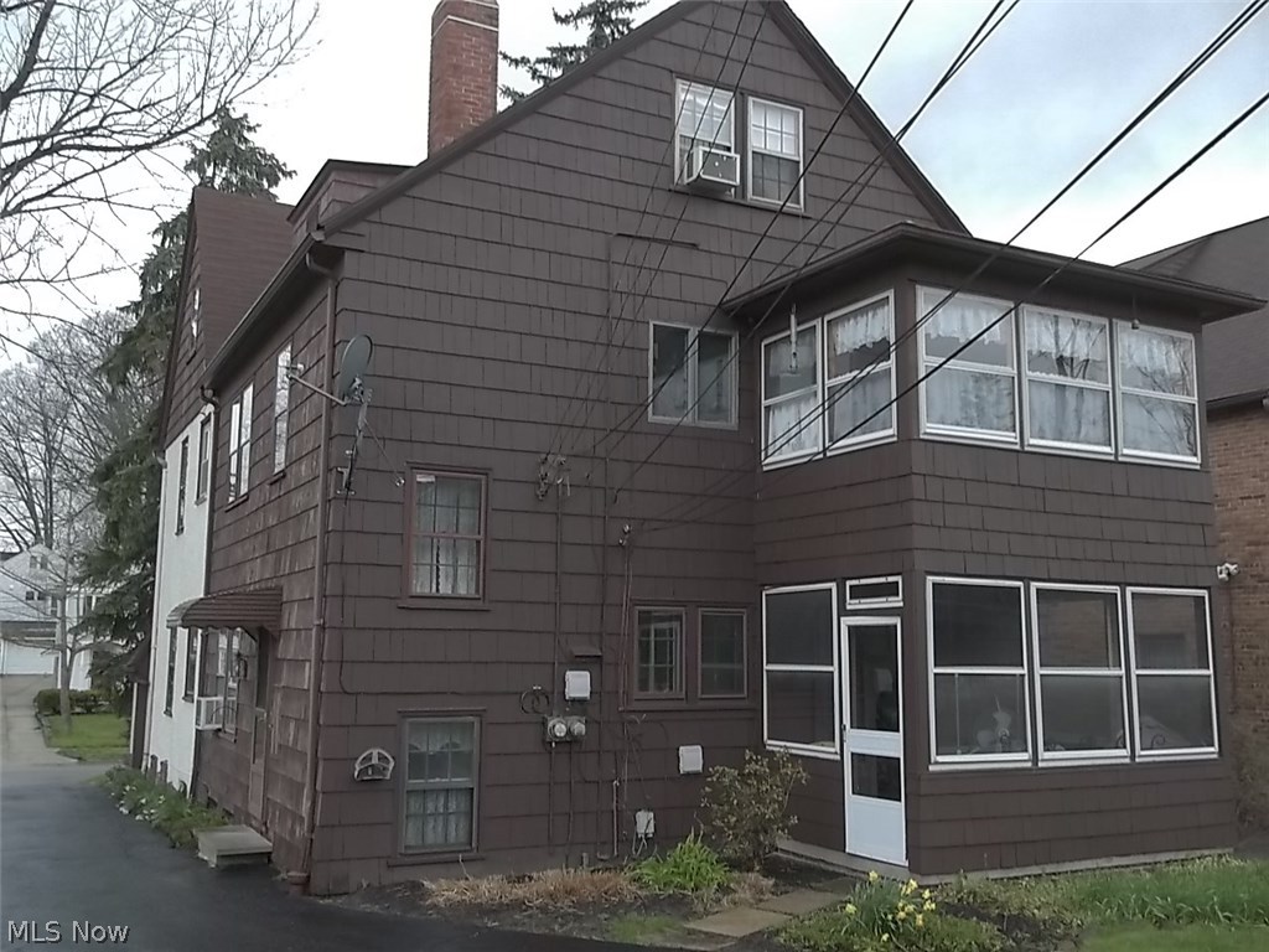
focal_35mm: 33
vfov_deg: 42.9
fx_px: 1210
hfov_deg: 55.4
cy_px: 476
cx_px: 634
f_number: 3.3
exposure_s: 1/40
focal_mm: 5.9
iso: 80
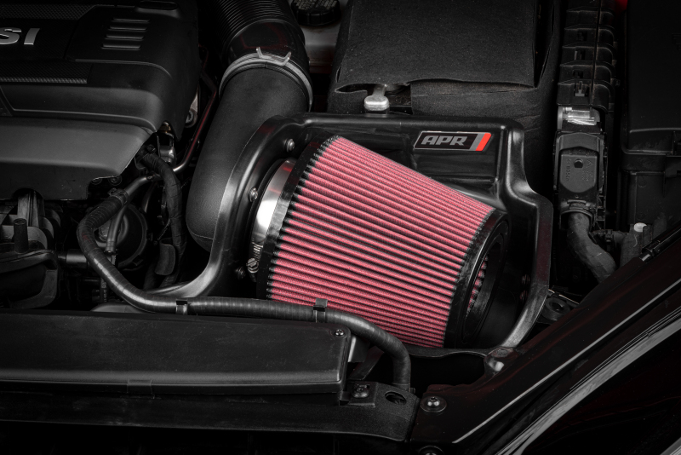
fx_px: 1987
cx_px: 340
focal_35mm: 105
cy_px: 228
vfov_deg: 13.1
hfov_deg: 19.4
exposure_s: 1/125
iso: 200
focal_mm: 105
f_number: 25
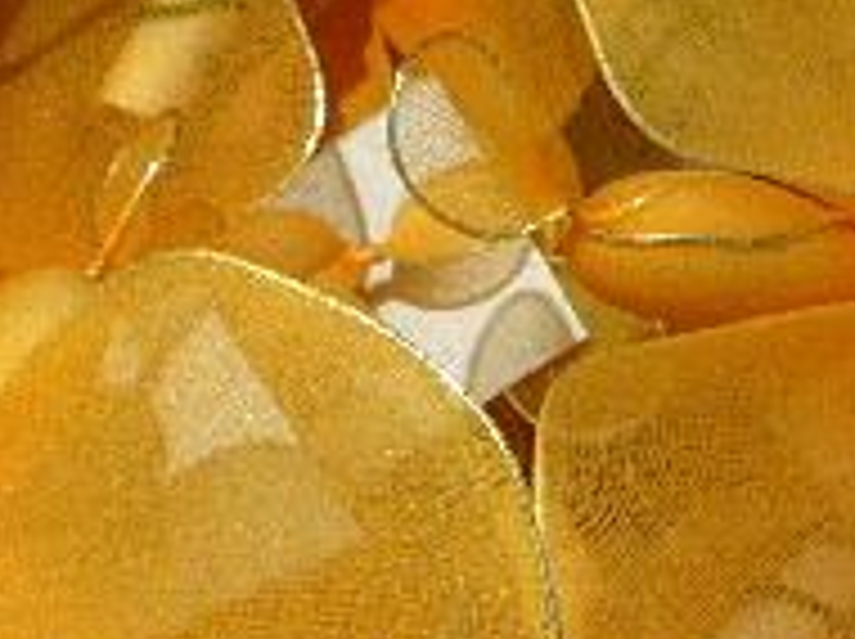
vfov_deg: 12.4
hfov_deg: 15.9
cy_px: 630
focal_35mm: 118
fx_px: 2911
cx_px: -220
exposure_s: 1/40
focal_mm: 5.2
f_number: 2.8
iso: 200
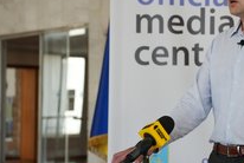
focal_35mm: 99
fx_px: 672
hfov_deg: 20.4
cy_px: 86
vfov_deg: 13.9
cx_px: 193
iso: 1250
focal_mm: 51
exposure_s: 1/640
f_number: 2.8
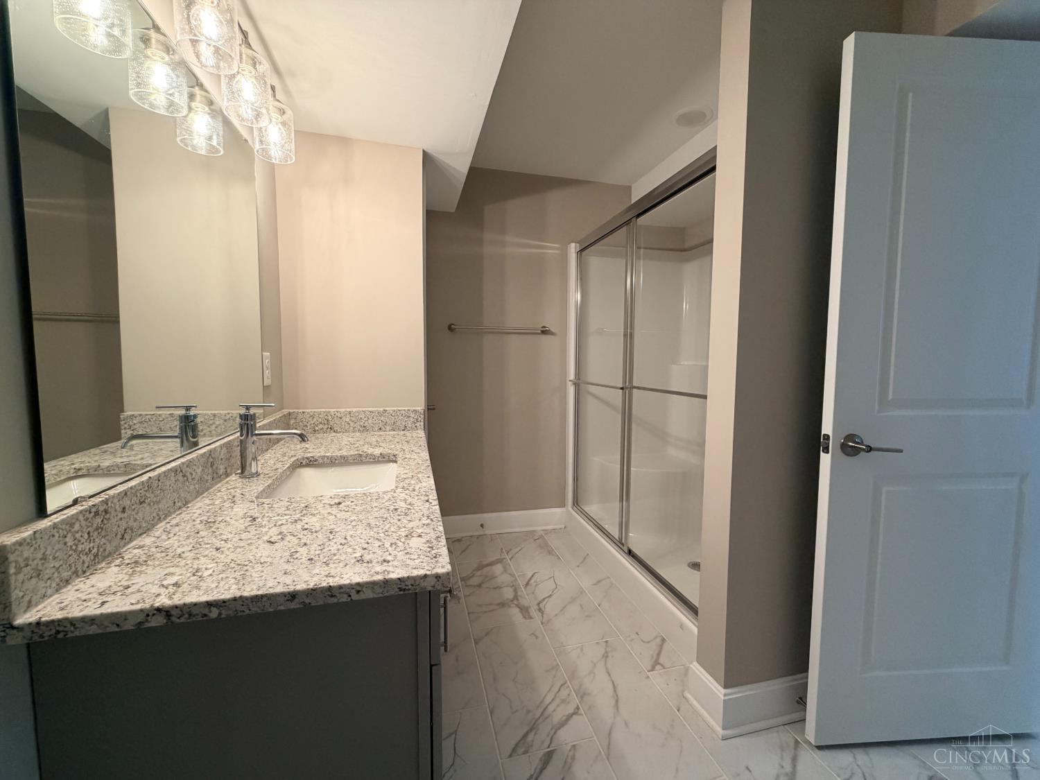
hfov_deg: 102.1
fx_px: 421
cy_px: 390
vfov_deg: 85.7
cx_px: 520
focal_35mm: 14
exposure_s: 1/121
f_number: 2.2
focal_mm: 2.22
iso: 250
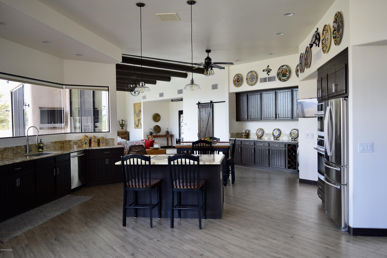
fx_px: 322
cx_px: 194
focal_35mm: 30
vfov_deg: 43.6
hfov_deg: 61.9
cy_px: 129
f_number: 4.5
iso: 400
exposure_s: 1/80
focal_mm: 20
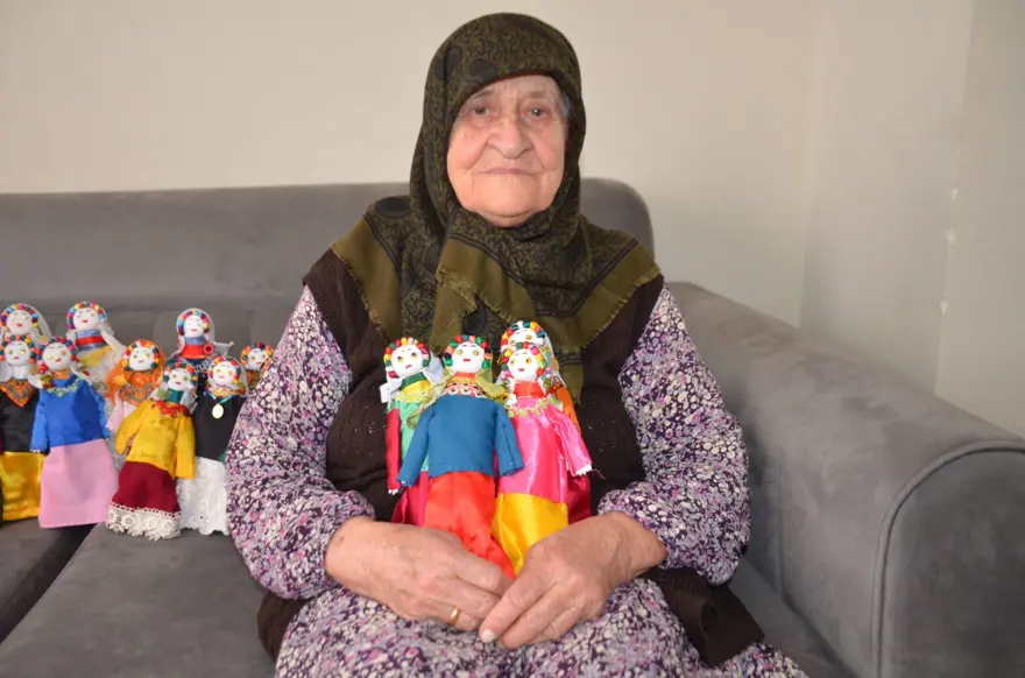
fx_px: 937
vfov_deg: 39.8
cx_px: 512
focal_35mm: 33
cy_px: 339
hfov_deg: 57.3
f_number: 3.5
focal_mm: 22
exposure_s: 1/60
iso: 800
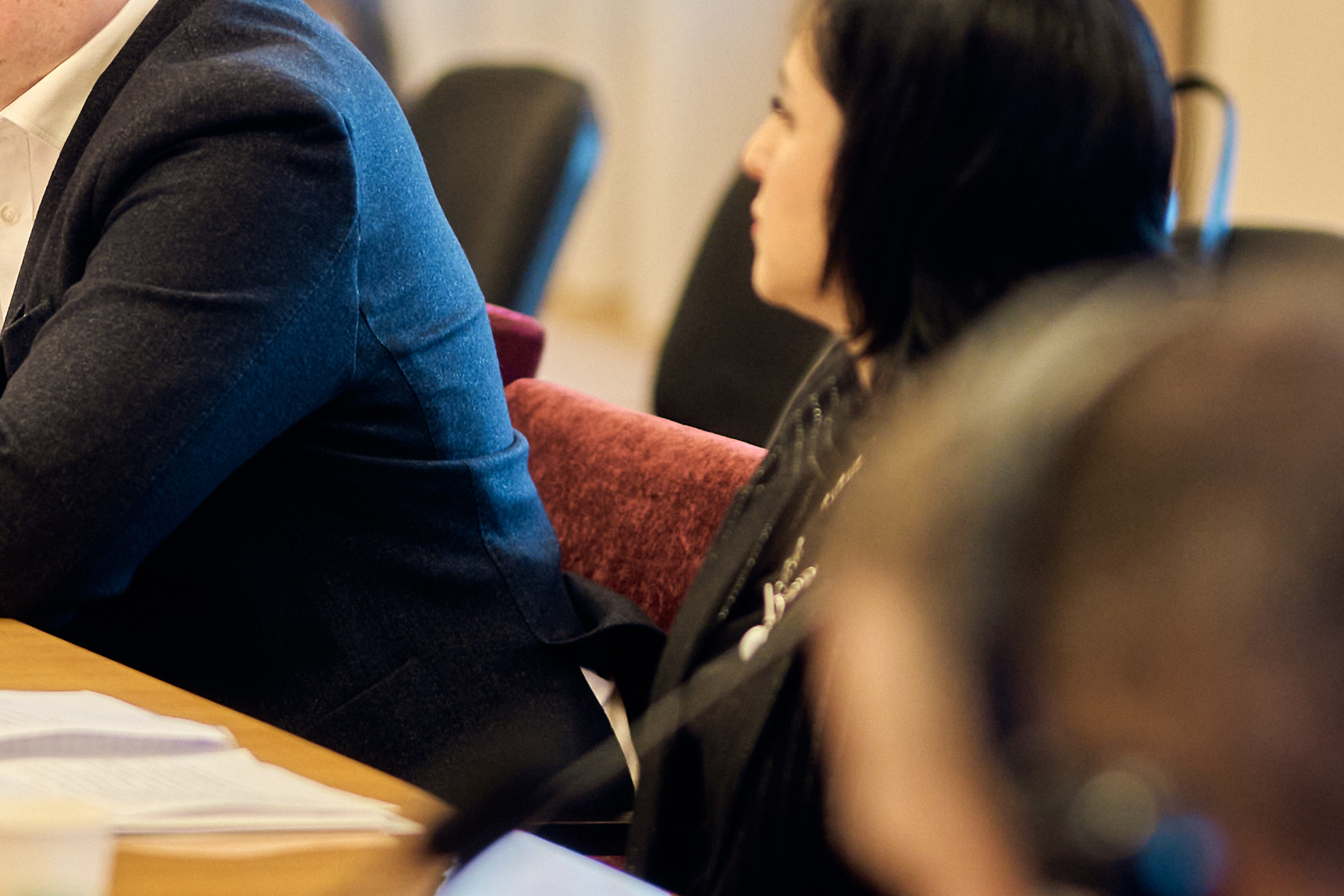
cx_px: 27
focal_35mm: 258
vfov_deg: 5.3
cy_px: 187
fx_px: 9632
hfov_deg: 7.9
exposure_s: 1/200
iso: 1000
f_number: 1.8
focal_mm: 85
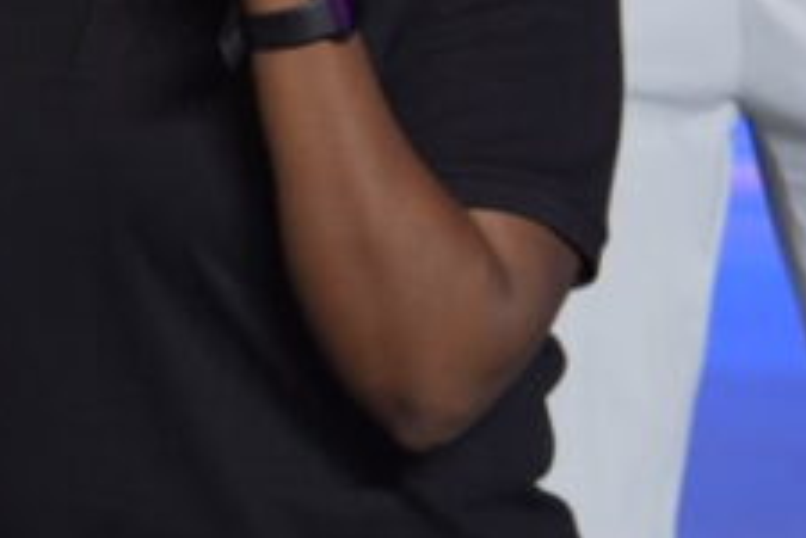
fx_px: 10432
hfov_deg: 4.3
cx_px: -1150
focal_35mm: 466
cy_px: -678
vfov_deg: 2.9
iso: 500
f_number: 4
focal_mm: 70
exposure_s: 1/160
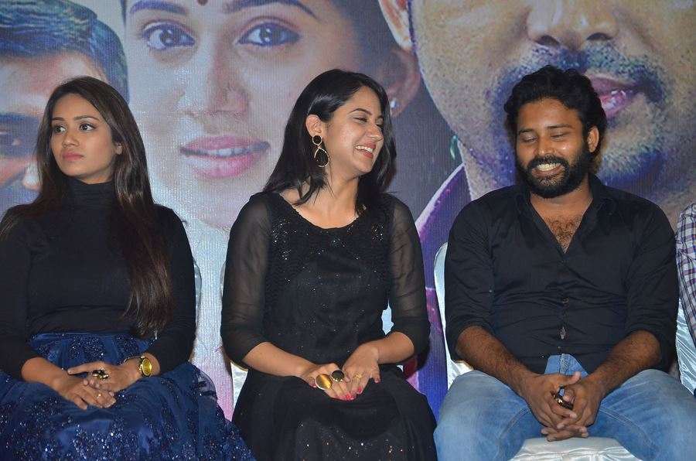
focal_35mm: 120
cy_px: 230
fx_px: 2315
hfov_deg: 17.1
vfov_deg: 11.4
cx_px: 348
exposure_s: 1/125
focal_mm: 80
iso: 800
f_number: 5.3
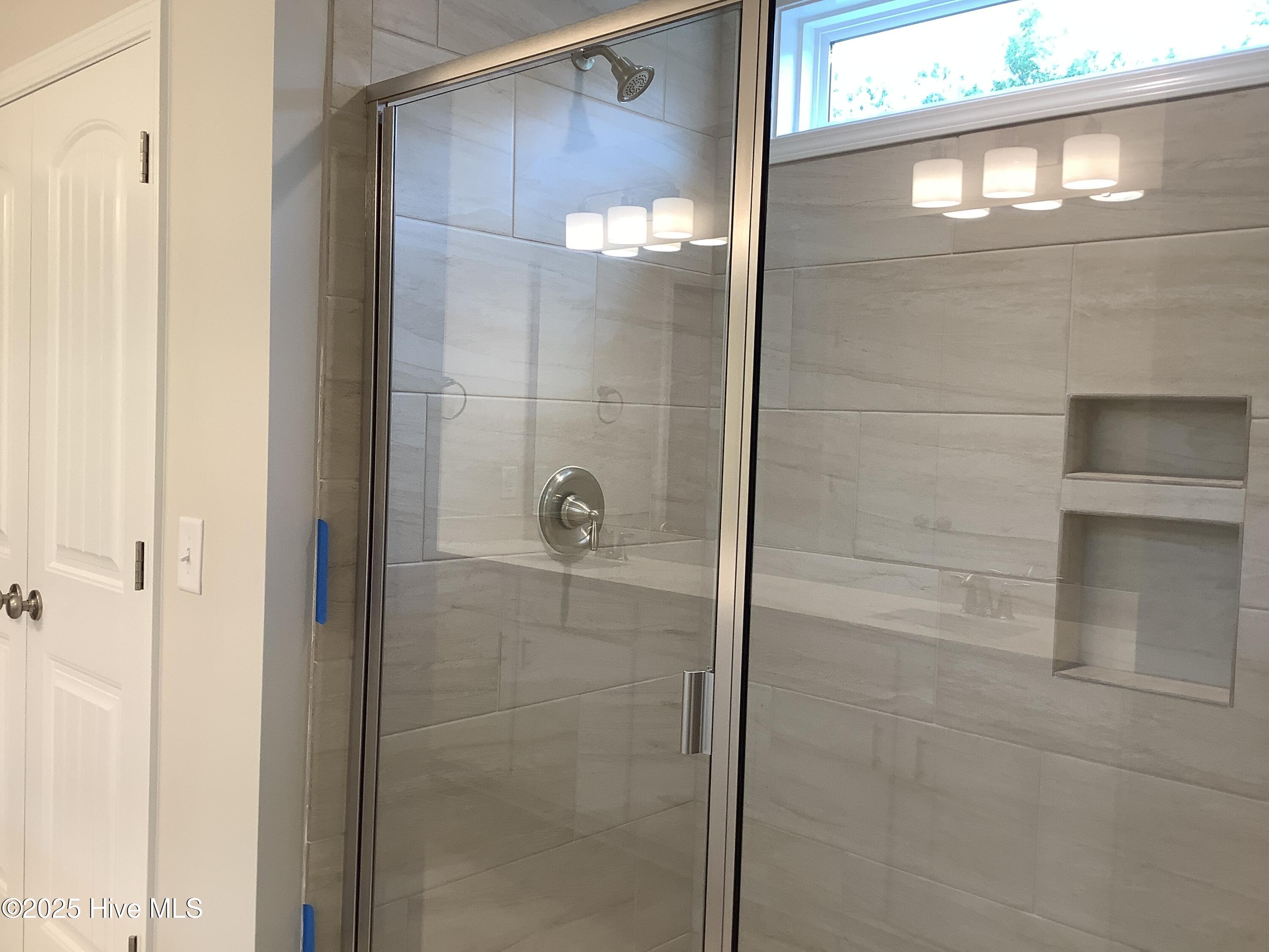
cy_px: 476
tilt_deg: -2.2
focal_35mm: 31
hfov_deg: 58.4
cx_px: 634
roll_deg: -2.4
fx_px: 1136
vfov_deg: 45.4
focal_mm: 3.3
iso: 50
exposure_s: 1/50
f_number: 2.4
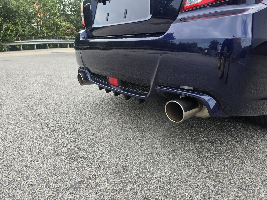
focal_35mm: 23
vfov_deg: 58.9
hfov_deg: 73.9
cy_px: 100
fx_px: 177
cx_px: 134
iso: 20
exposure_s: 1/182
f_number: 1.7
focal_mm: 6.3
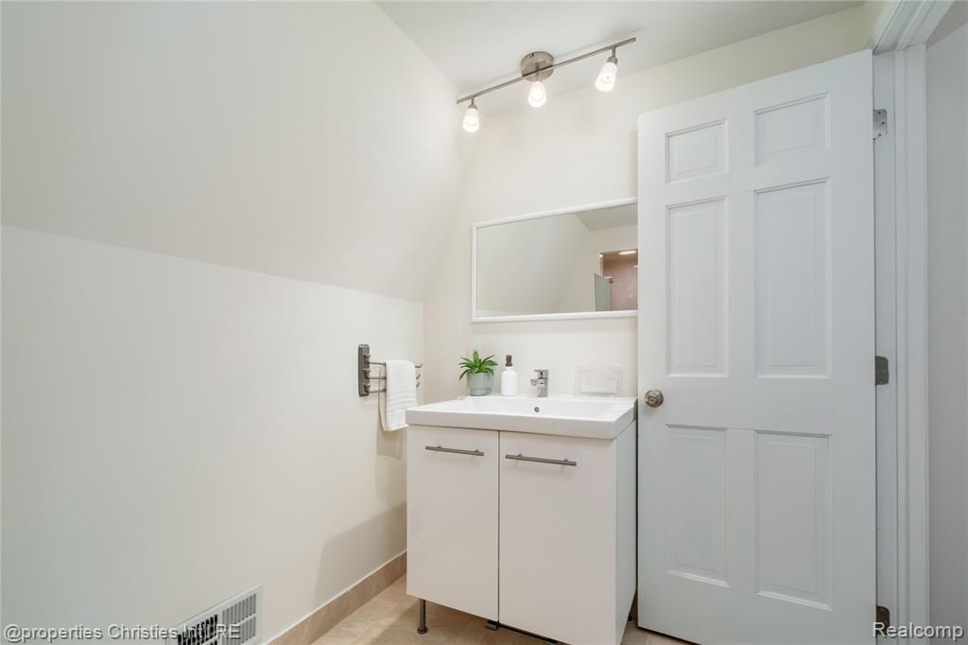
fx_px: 403
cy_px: 322
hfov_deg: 100.4
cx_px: 484
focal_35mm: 15
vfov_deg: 77.3
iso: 640
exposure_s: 1/125
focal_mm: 10
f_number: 8
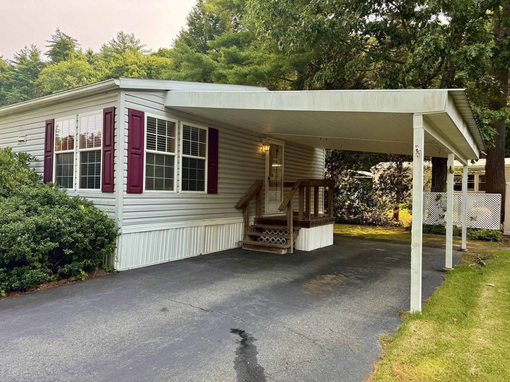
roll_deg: -1.2
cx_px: 255
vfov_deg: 56.8
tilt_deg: +0.9
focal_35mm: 24
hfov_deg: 71.6
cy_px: 191
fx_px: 354
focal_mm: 6.76
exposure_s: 1/654
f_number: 1.78
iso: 80
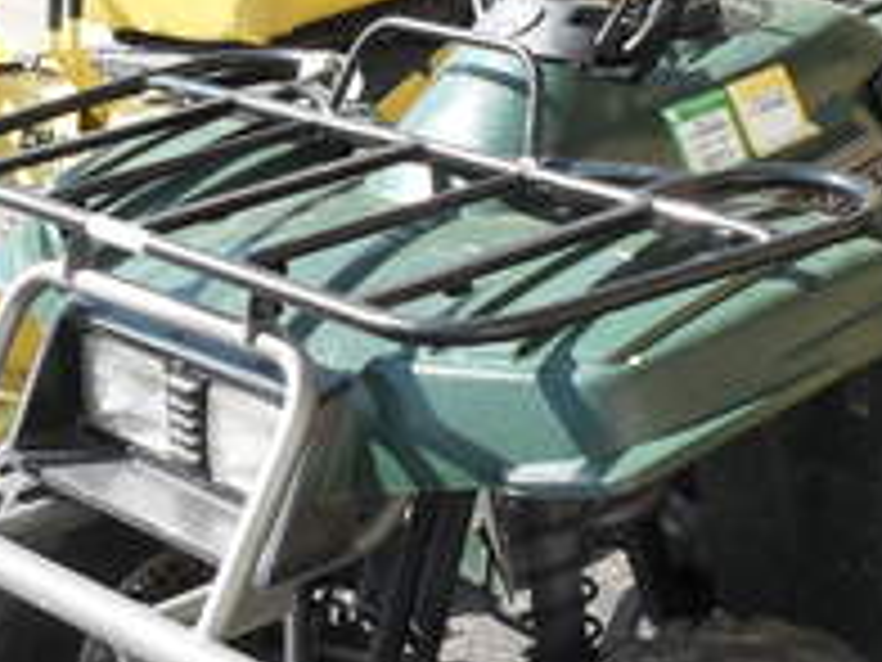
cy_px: 428
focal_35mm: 97
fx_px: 2472
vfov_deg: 15.2
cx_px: 580
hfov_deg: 20.2
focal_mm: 6.3
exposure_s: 1/350
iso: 100
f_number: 3.2
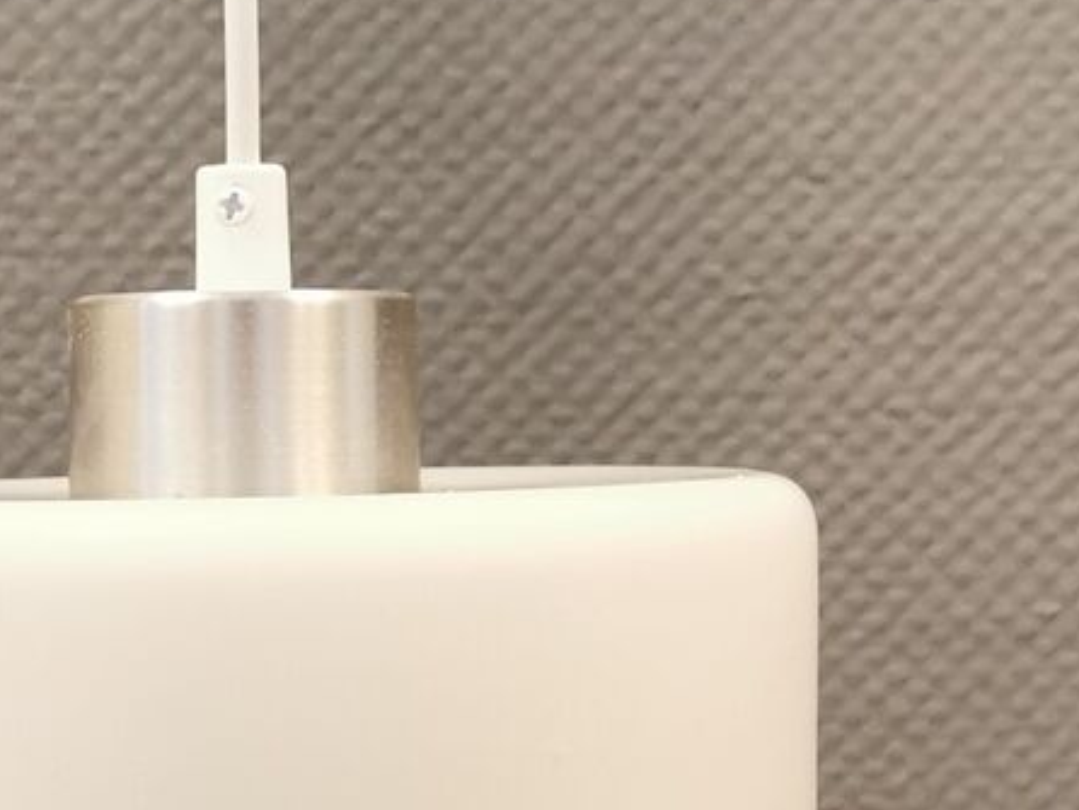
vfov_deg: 12.1
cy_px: 887
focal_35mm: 121
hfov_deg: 16.2
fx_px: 3774
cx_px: 225
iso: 250
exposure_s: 1/50
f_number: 1.6
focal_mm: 5.56
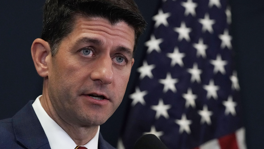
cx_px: 131
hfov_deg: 10.9
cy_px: 78
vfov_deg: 6.2
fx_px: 1379
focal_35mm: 197
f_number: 7.1
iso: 10000
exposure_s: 1/500
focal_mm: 187
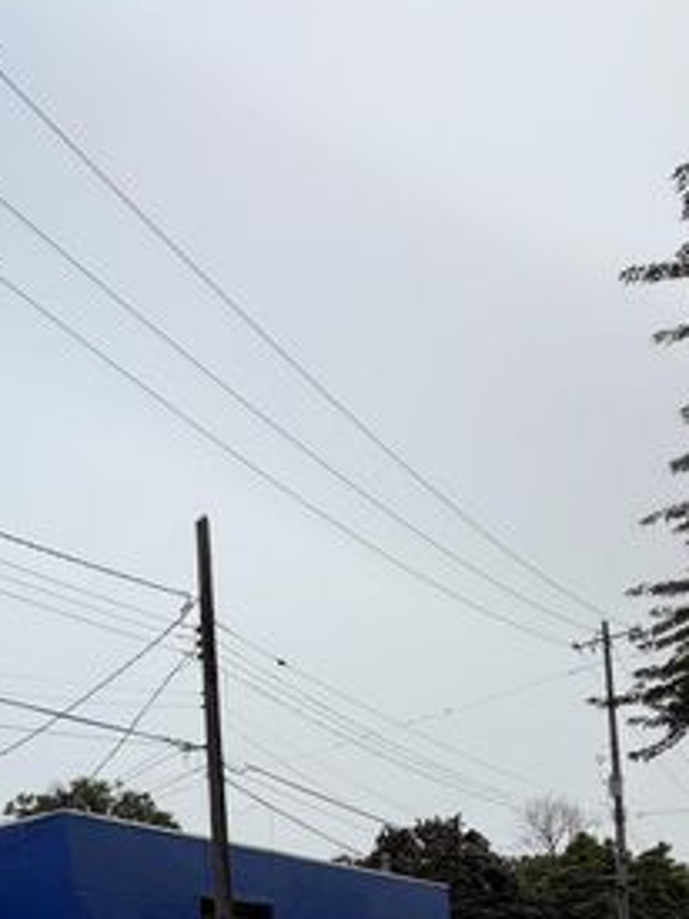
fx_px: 903
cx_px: -94
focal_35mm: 34
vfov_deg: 43.9
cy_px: 967
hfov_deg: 35.0
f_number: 2.2
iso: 20
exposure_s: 1/1497
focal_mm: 2.22
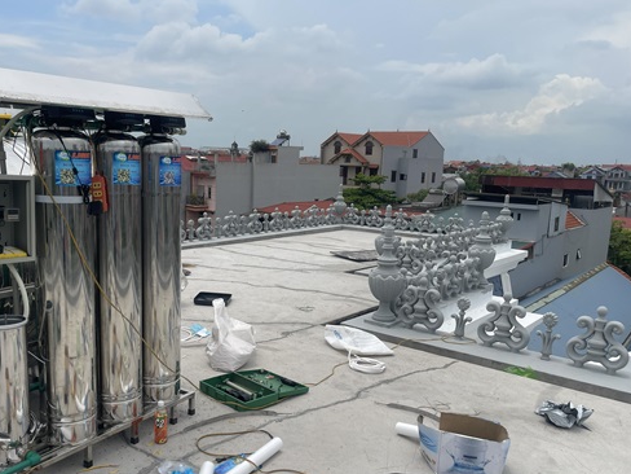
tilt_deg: -11.8
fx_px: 583
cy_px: 260
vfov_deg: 44.1
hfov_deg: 56.7
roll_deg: -1.9
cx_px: 278
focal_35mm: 32
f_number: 1.6
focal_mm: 5.1
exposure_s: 1/5917
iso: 32
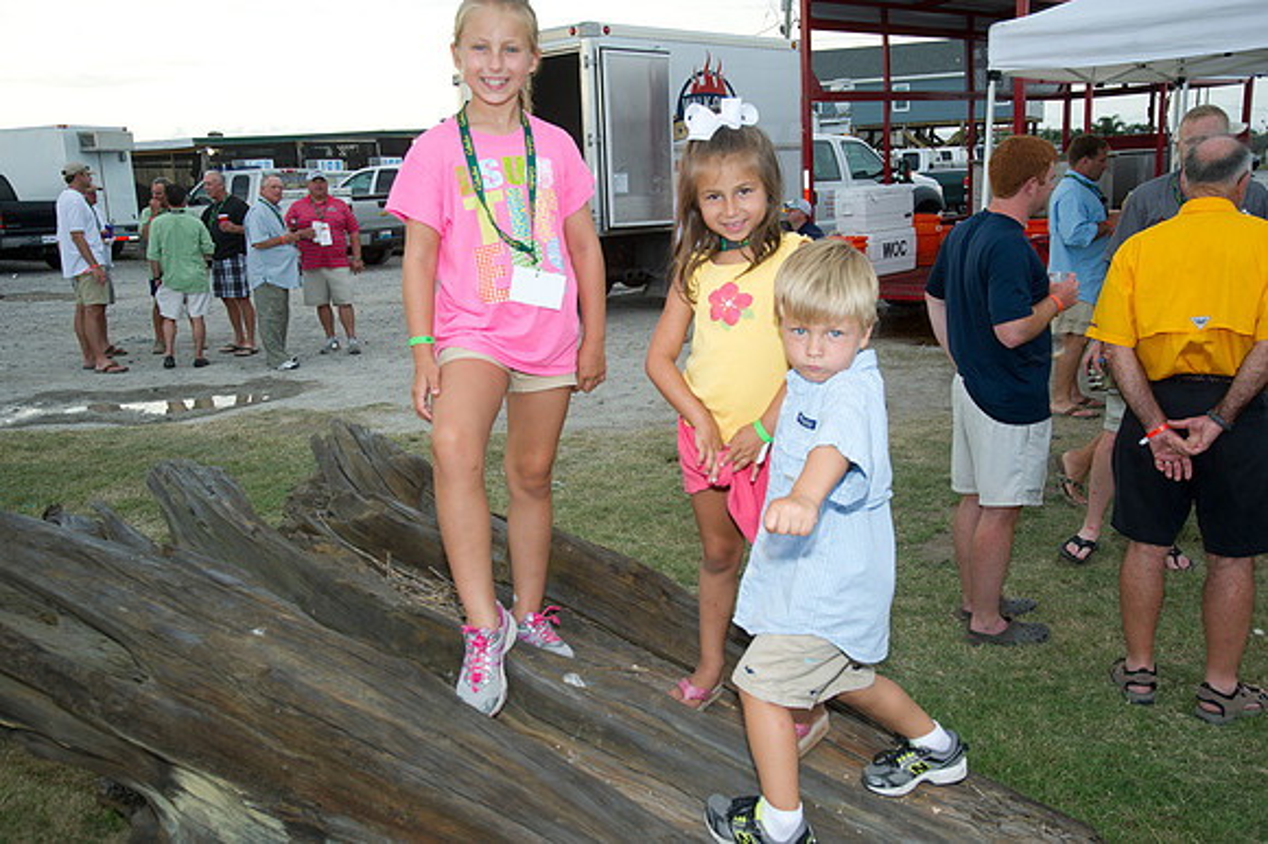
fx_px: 1197
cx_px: 634
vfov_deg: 38.8
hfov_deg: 55.8
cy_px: 422
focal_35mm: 34
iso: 500
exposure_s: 1/250
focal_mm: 34
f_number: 8
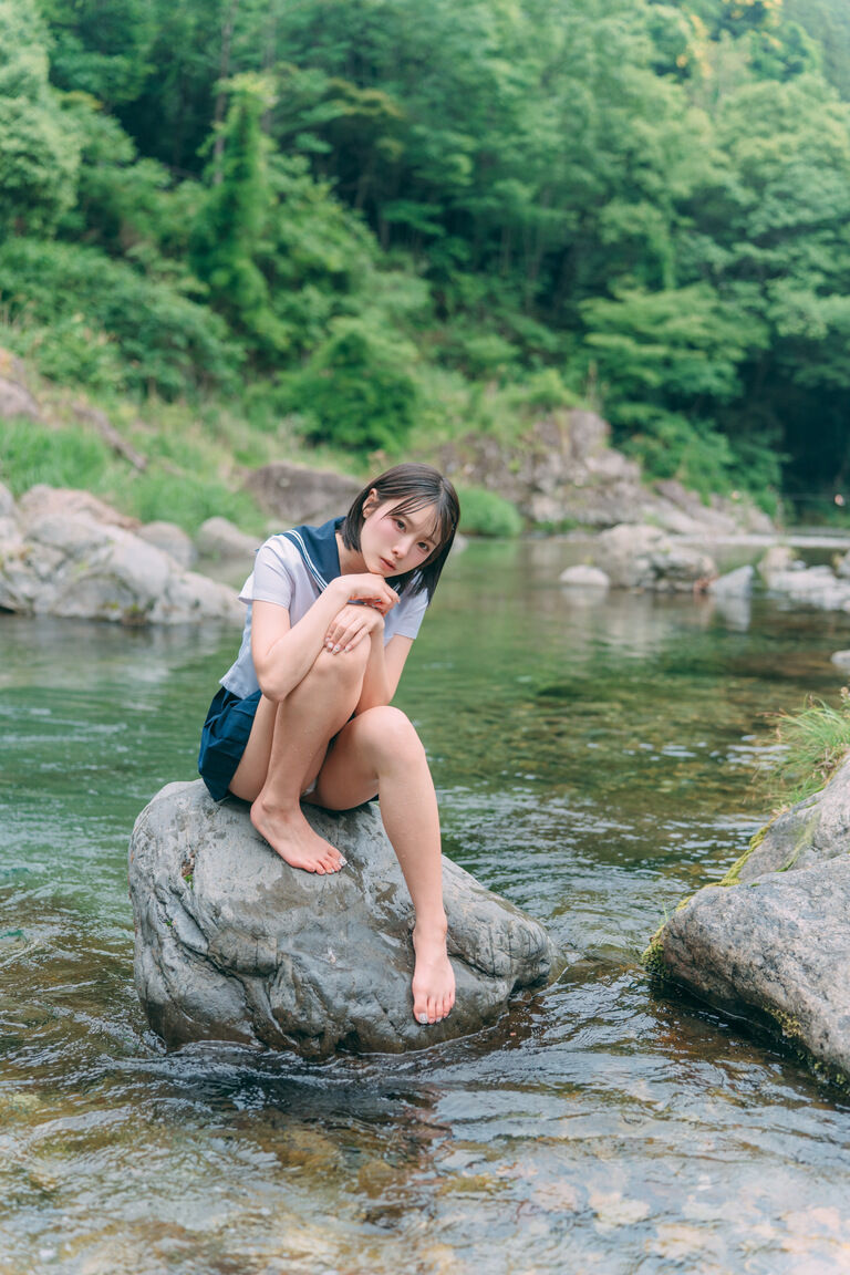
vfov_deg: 50.7
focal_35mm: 38
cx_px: 425
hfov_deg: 35.1
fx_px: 1346
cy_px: 638
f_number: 2
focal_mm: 38
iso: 250
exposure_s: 1/2500
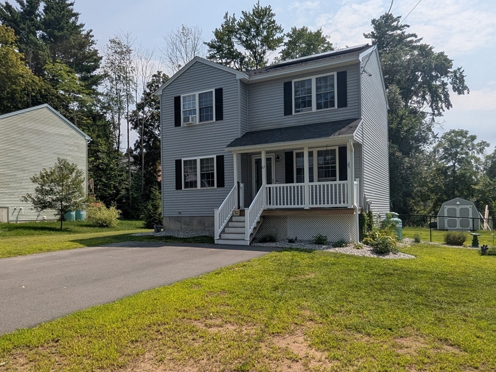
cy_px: 206
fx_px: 272
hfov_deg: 84.6
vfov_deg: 68.5
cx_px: 260
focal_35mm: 19
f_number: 2.2
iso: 49
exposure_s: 1/2740
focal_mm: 2.22
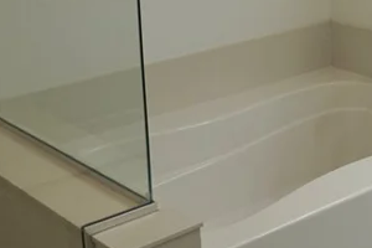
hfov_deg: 23.7
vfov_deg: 16.2
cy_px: -25
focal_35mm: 82
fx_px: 847
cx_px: 368
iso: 200
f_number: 4
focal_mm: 16
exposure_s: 1/160
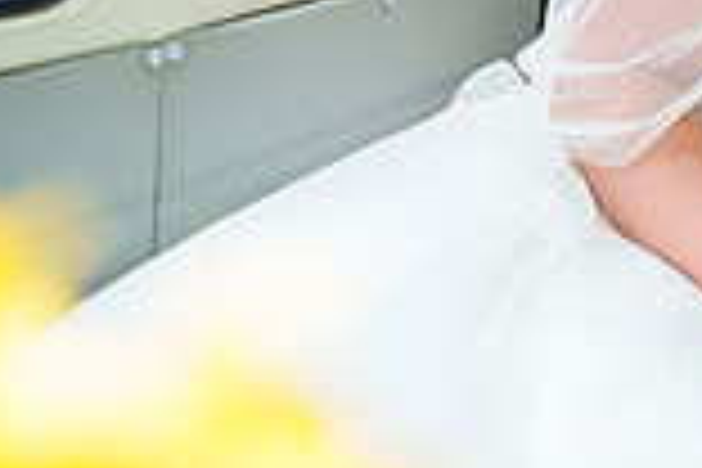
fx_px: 2028
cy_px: -223
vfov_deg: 12.5
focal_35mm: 104
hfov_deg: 16.4
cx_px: 1278
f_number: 3.5
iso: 400
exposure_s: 1/250
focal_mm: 28
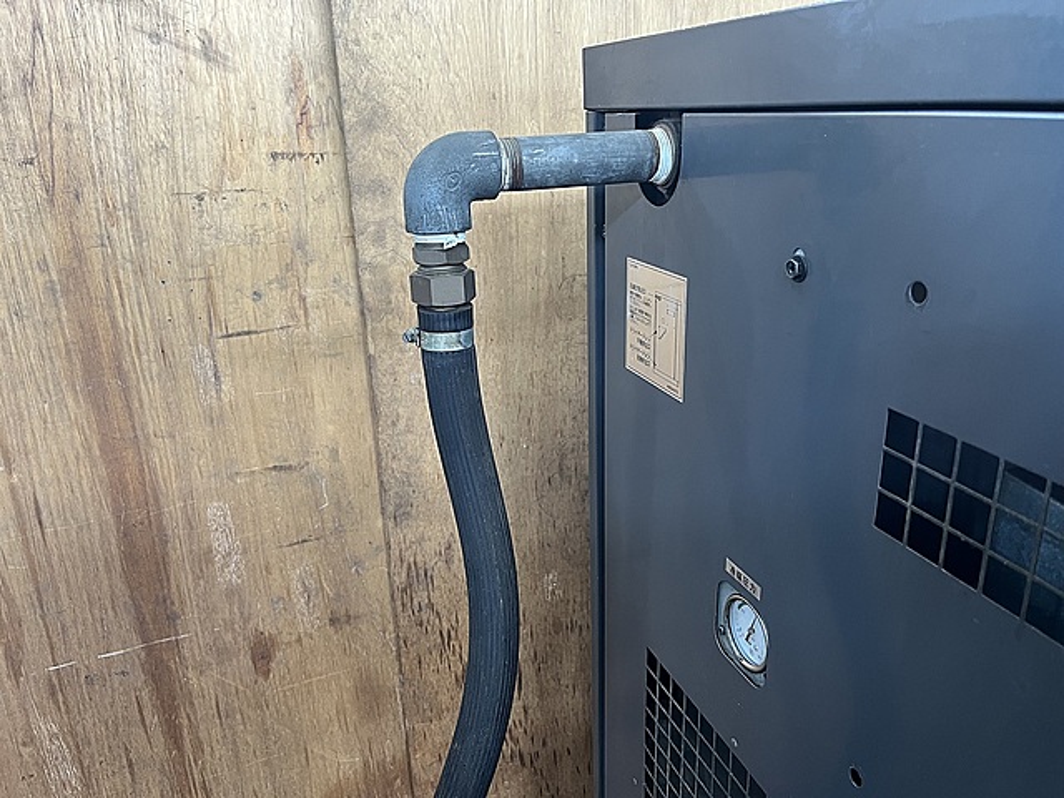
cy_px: 399
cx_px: 532
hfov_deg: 67.3
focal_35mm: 26
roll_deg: +2.2
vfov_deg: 53.1
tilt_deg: -21.1
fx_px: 799
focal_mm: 5.1
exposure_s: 1/60
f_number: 1.6
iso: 160
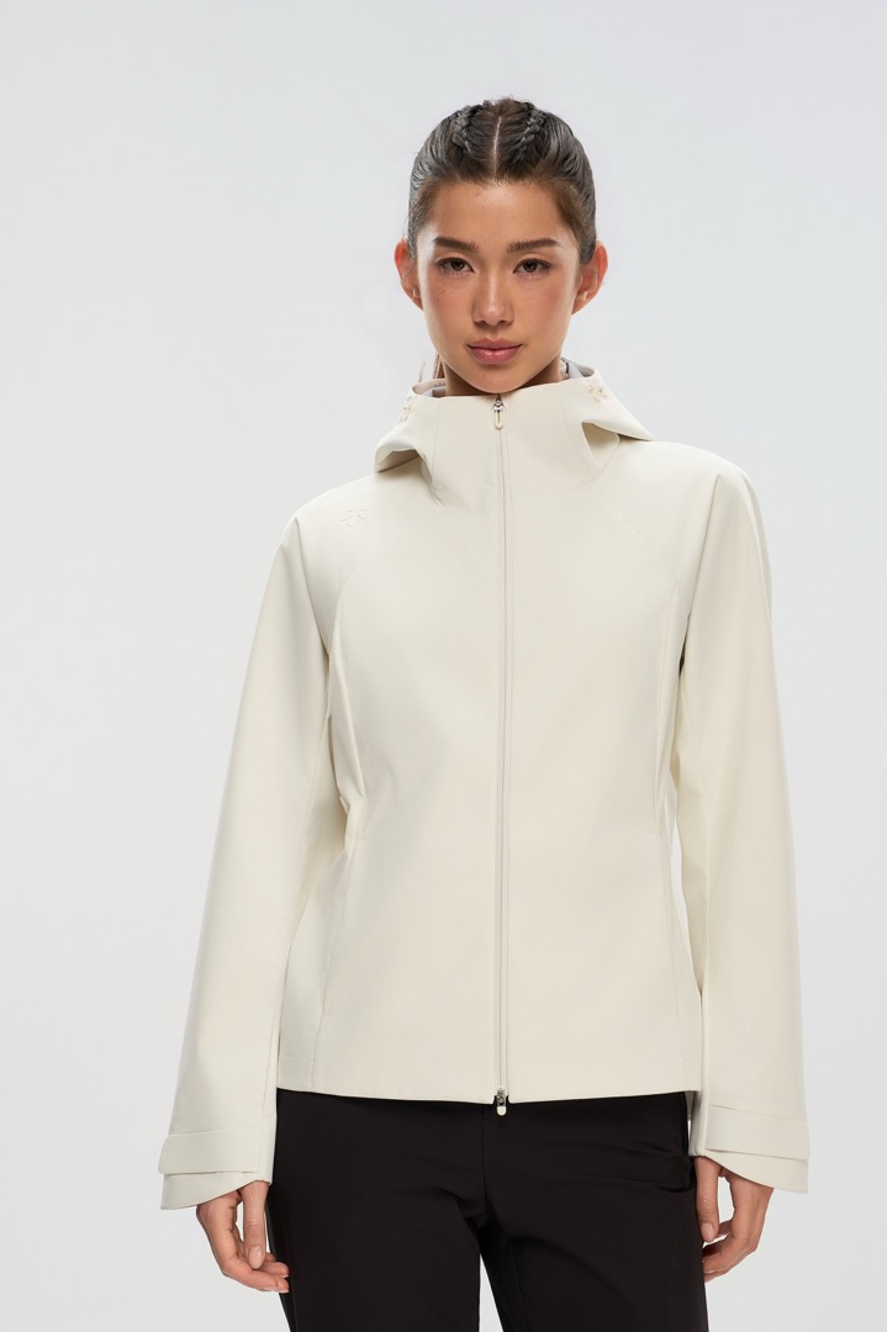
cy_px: 746
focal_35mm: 83
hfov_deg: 16.4
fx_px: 3070
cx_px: 520
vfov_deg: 24.5
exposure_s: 1/400
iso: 200
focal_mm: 70
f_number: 9
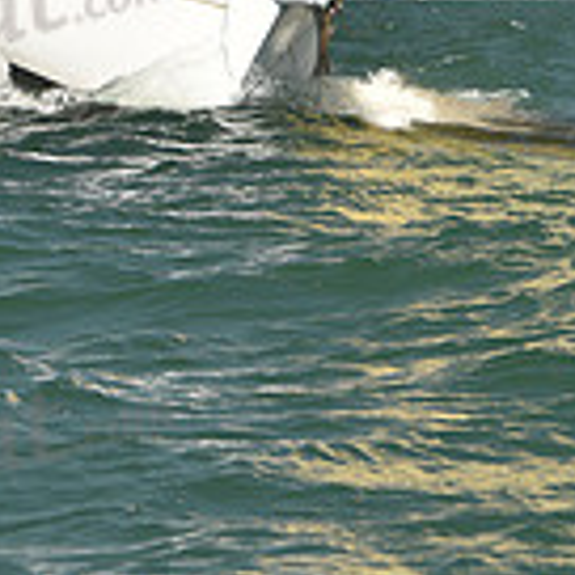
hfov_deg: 5.7
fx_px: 5807
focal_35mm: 309
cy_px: -235
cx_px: 397
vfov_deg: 5.6
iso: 250
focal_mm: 85
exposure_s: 1/800
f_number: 5
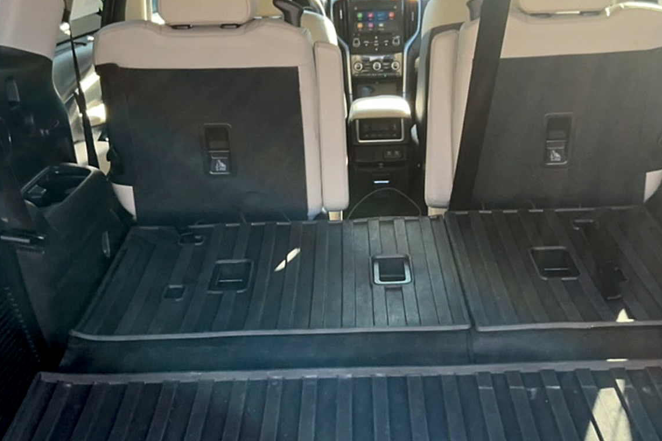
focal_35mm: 44
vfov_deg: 30.3
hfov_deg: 44.5
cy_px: 292
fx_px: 809
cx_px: 358
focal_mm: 3
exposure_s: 1/120
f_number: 1.8
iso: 64
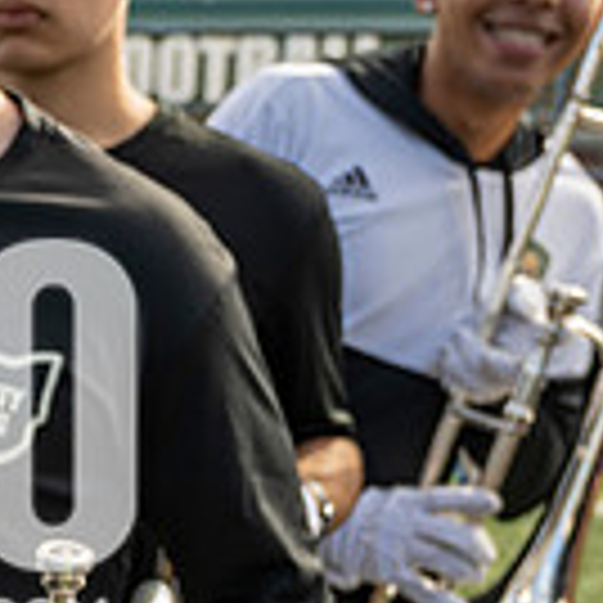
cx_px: -202
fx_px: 1734
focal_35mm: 88
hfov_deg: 18.3
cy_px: 452
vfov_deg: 19.6
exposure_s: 1/250
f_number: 4.5
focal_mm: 24
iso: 80
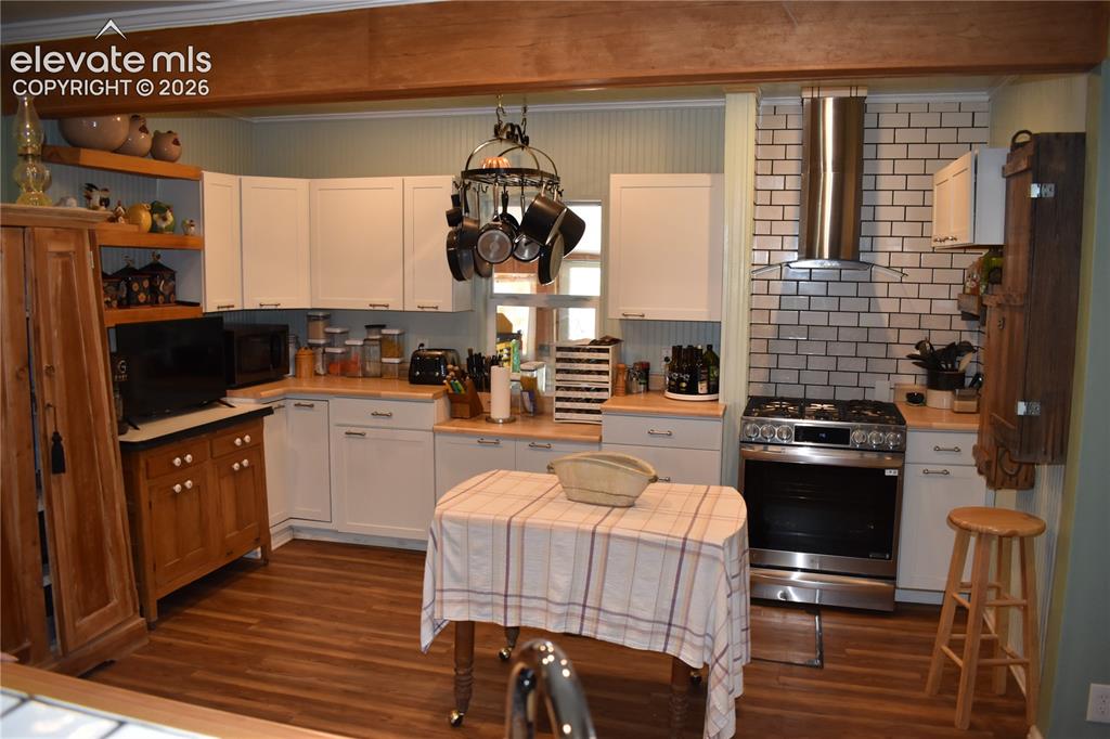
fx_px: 832
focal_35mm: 27
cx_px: 555
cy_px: 370
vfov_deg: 47.9
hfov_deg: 67.4
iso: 800
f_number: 5
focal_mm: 18
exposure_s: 1/100
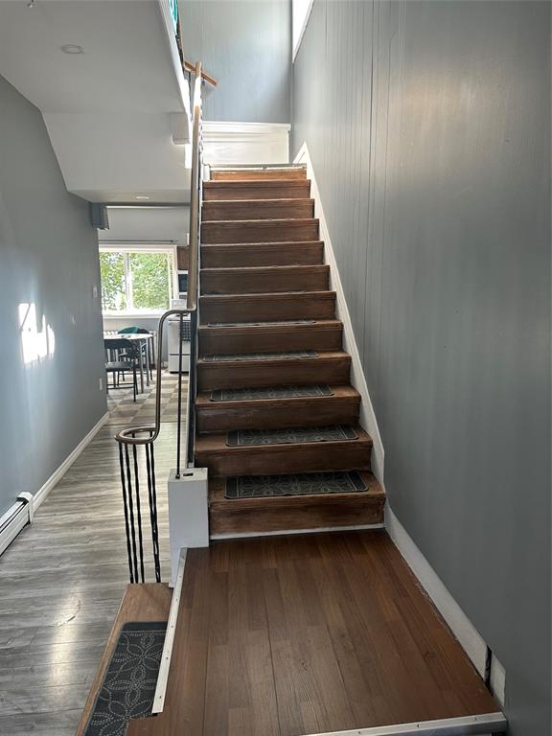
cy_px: 368
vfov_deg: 71.6
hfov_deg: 56.8
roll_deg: +0.5
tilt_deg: -8.5
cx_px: 276
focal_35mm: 24
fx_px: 510
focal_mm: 6.86
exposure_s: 1/60
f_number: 1.78
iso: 160
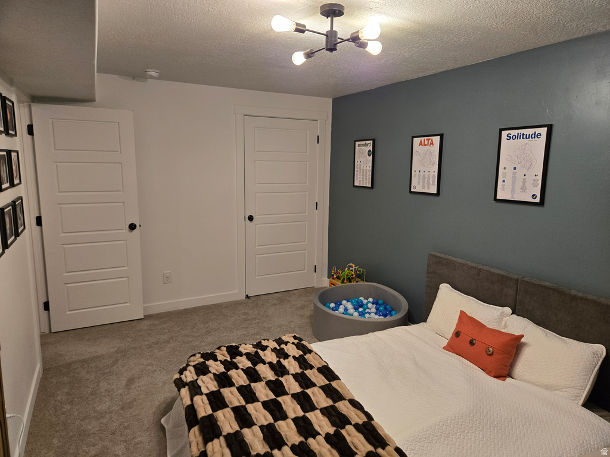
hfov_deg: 73.9
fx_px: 405
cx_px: 305
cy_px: 228
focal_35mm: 23
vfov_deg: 58.9
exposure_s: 1/120
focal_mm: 5.4
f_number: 1.8
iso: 160
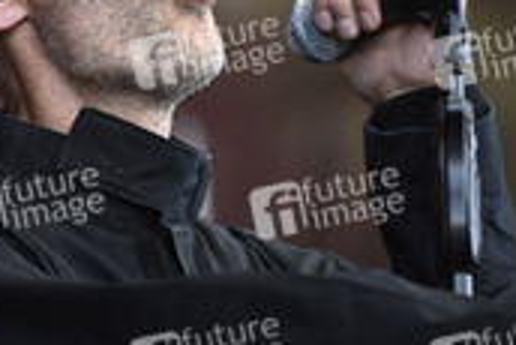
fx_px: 6570
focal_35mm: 458
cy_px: 129
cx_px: 248
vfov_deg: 3.0
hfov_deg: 4.5
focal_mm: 175
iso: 320
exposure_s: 1/400
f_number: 2.8
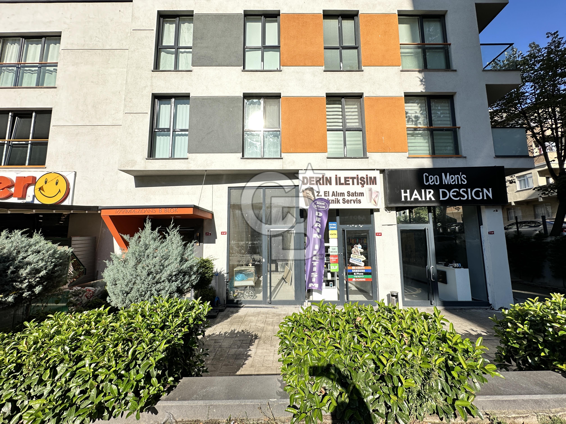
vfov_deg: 85.7
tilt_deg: +7.3
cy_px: 212
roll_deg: -0.7
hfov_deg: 102.1
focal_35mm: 14
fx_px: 229
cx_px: 283
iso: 40
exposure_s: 1/471
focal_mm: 2.22
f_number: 2.2
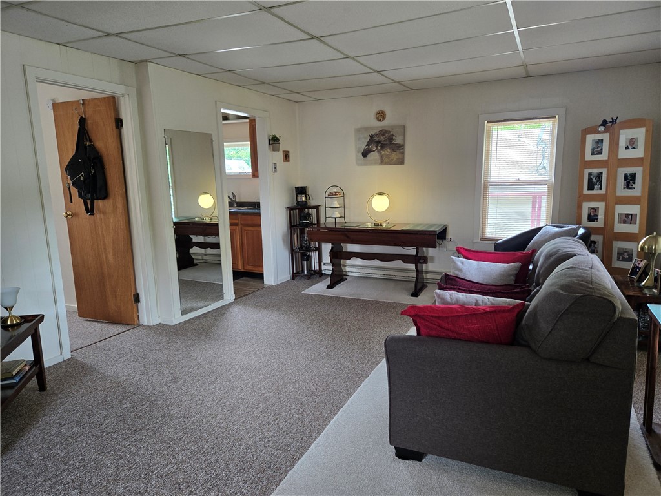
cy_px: 248
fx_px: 439
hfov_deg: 73.9
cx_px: 330
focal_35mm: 23
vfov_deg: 58.9
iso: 100
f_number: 1.8
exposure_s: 1/60
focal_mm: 5.4
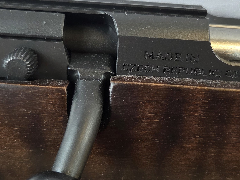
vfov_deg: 24.0
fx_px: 423
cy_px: 87
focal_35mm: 61
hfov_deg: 31.6
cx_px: 148
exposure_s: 1/120
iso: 50
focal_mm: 5.4
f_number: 1.8
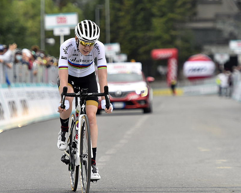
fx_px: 2089
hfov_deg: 6.6
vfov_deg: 5.3
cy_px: 83
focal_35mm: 293
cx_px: 85
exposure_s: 1/1000
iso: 360
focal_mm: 210
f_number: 5.6
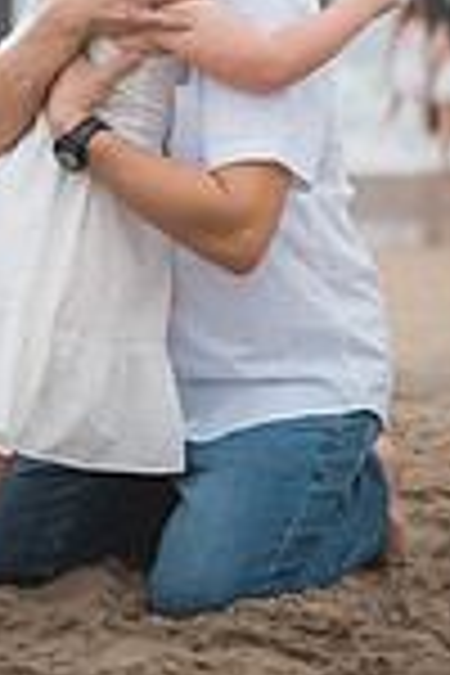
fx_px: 2812
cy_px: -90
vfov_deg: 13.4
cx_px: 45
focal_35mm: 150
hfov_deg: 9.1
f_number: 1.4
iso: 160
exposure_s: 1/4000
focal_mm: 50
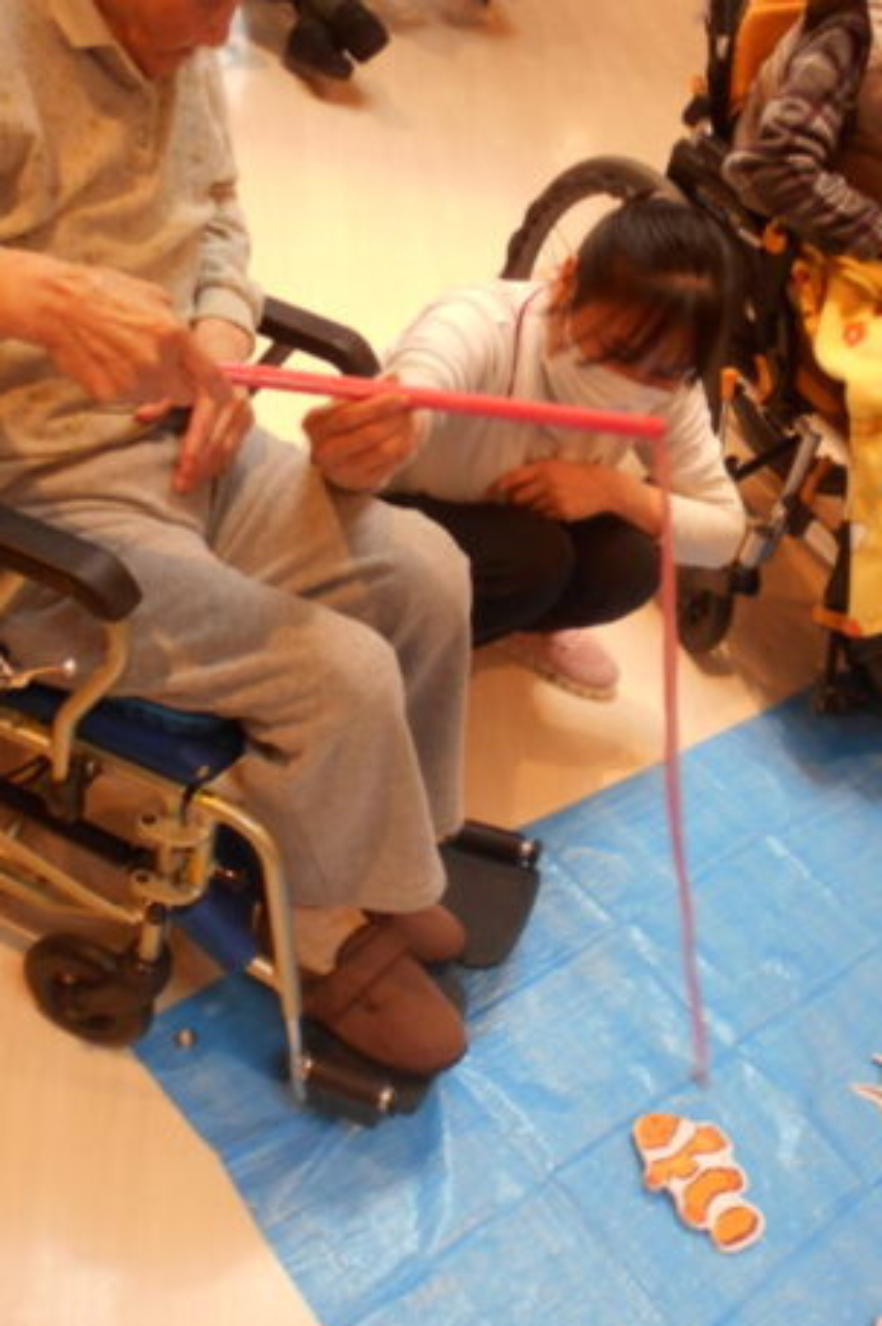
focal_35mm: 41
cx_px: 444
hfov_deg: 32.6
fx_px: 1509
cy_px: 638
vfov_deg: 47.4
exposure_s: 1/30
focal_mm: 5.1
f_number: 3.4
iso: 180
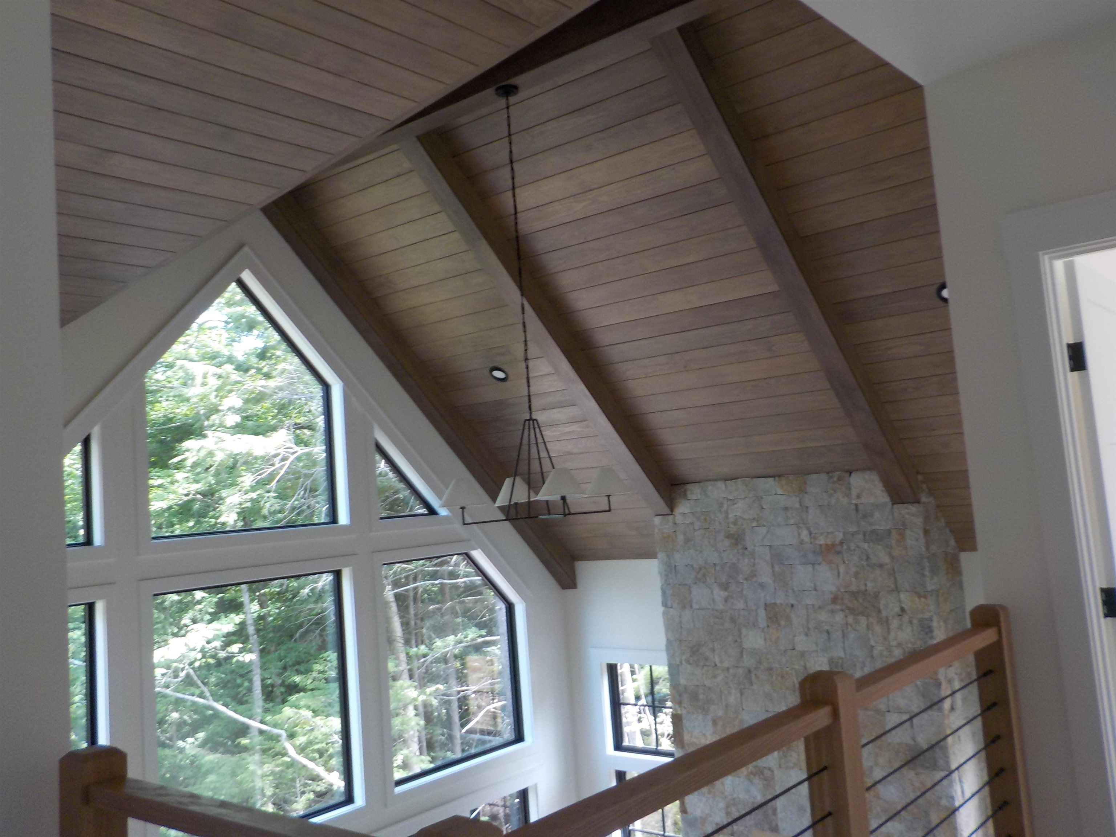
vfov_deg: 46.8
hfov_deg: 60.0
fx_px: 967
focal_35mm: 30
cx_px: 558
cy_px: 418
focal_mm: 4.1
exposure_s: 1/40
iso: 125
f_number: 3.3
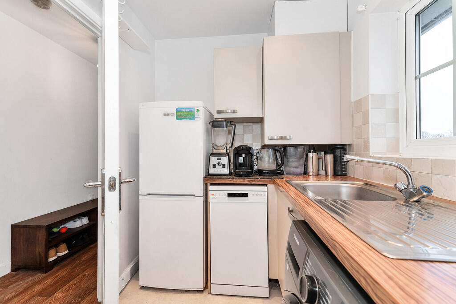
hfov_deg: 104.2
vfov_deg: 81.2
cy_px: 152
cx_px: 228
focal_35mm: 14
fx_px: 177
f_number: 6.3
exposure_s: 1/100
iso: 800
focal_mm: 14
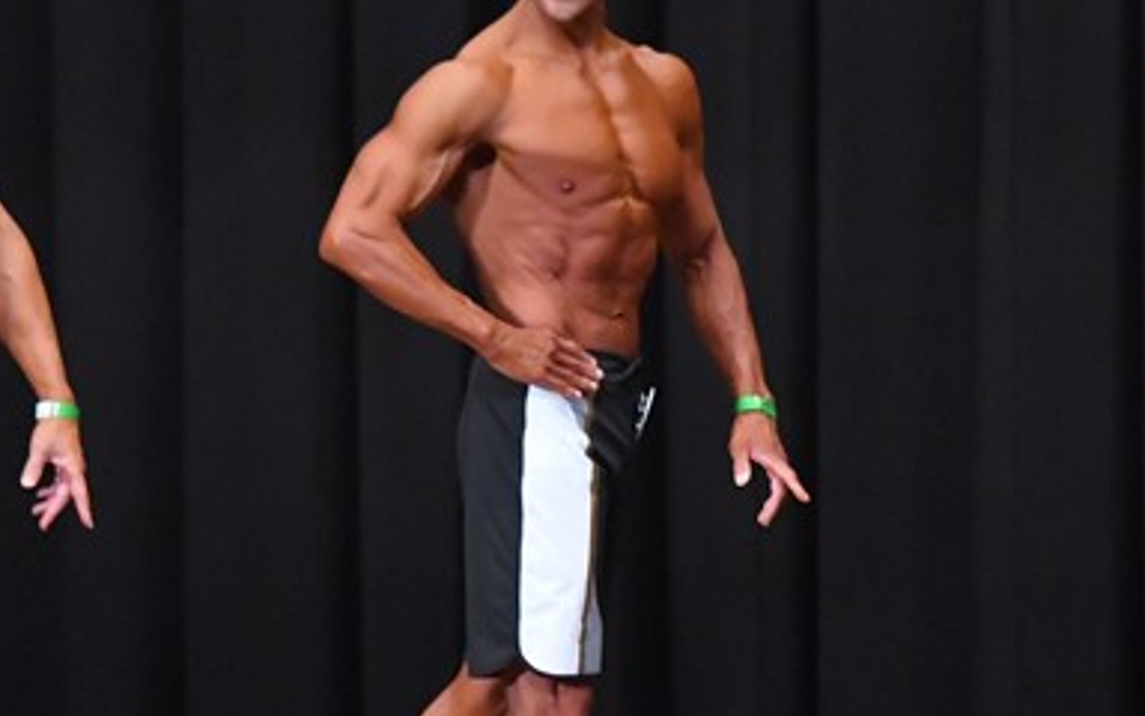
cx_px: 881
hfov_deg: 4.7
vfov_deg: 2.9
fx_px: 13917
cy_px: 459
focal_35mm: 446
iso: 8000
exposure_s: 1/400
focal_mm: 145
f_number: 5.6
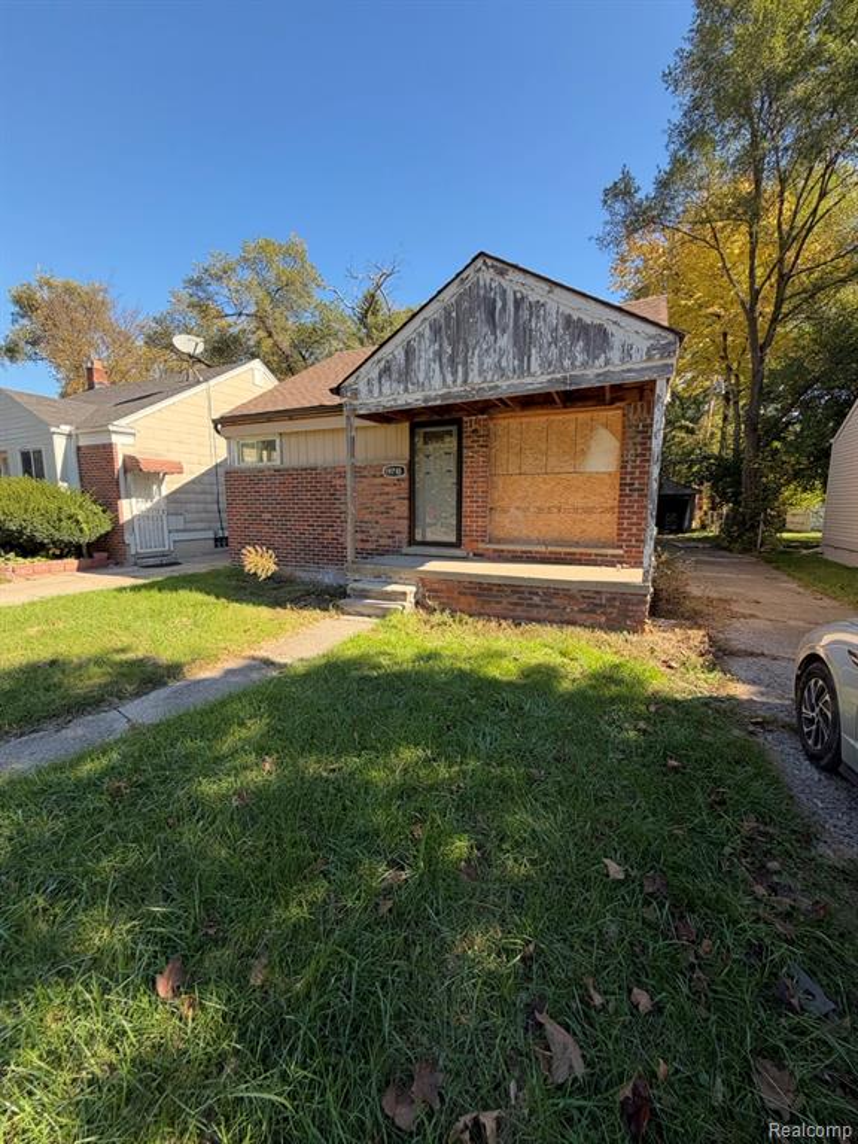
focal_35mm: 14
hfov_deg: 85.7
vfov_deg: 102.1
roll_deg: -0.7
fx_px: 463
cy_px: 572
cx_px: 429
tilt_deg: -3.6
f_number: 2.2
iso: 64
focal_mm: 2.22
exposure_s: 1/502
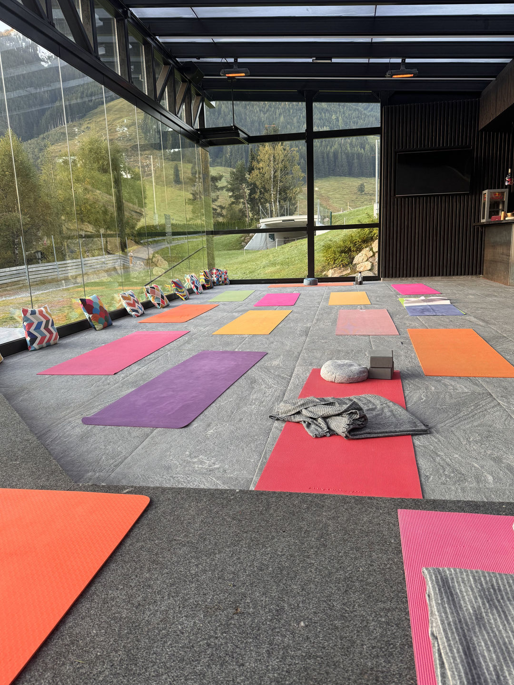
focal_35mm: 25
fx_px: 495
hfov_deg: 54.9
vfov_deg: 69.4
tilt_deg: -11.0
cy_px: 341
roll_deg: +1.8
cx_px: 260
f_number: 1.78
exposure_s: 1/121
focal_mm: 6.76
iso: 160
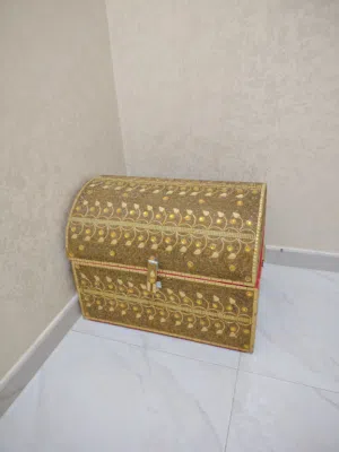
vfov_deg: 71.6
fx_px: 313
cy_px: 226
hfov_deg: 56.8
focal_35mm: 24
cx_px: 170
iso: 1997
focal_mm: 5.25
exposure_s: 1/25
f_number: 1.75
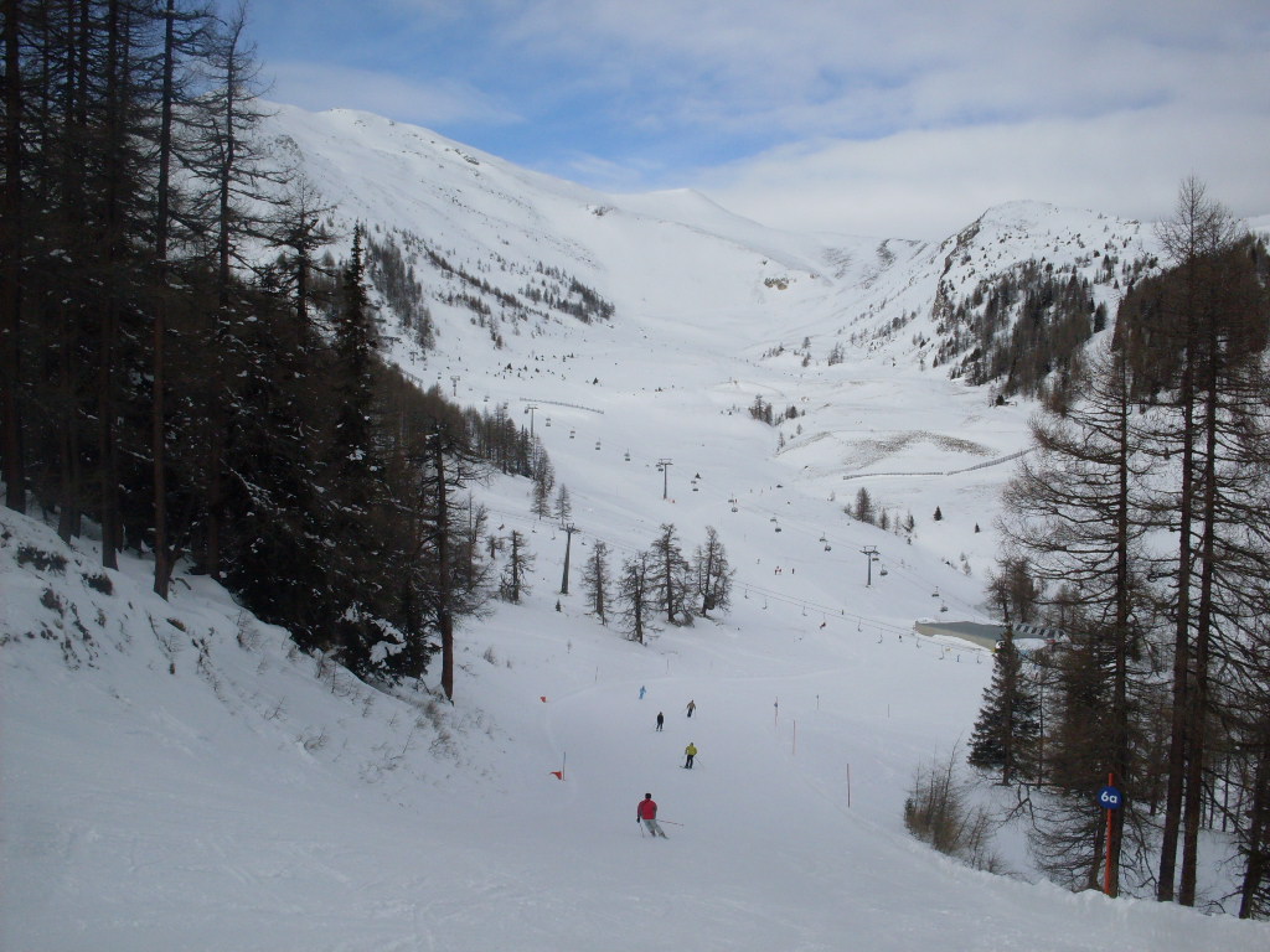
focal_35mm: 38
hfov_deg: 49.0
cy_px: 476
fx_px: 1394
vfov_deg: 37.7
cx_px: 635
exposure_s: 1/350
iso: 80
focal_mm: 6.3
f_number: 8.4
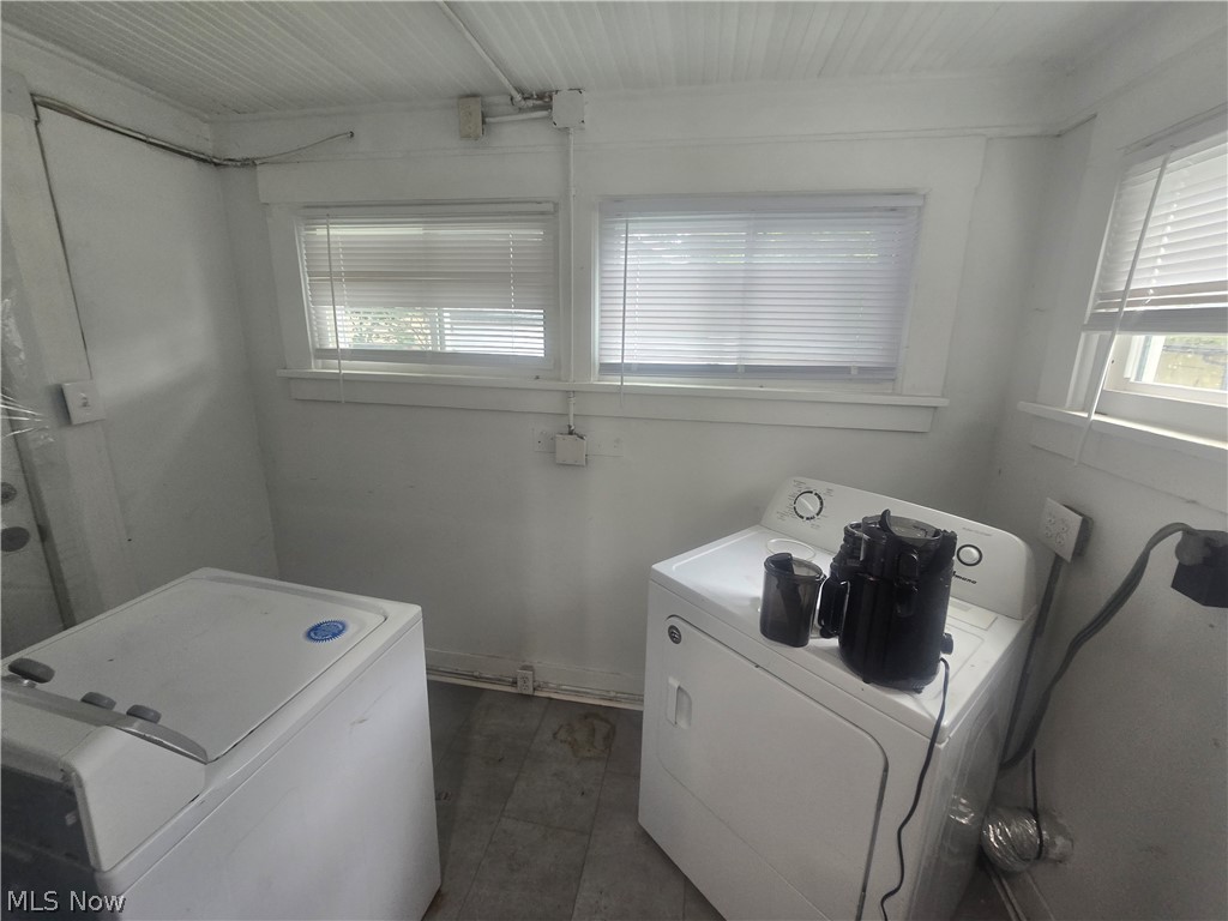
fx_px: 461
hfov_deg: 106.2
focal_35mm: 13
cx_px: 614
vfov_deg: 89.9
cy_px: 460
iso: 160
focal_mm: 2.2
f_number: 2.2
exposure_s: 1/60
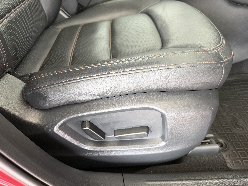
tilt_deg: -40.0
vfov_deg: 56.8
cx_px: 124
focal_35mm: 24
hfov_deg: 71.6
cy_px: 93
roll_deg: -1.9
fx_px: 172
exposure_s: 1/60
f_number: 1.78
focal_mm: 6.76
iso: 500
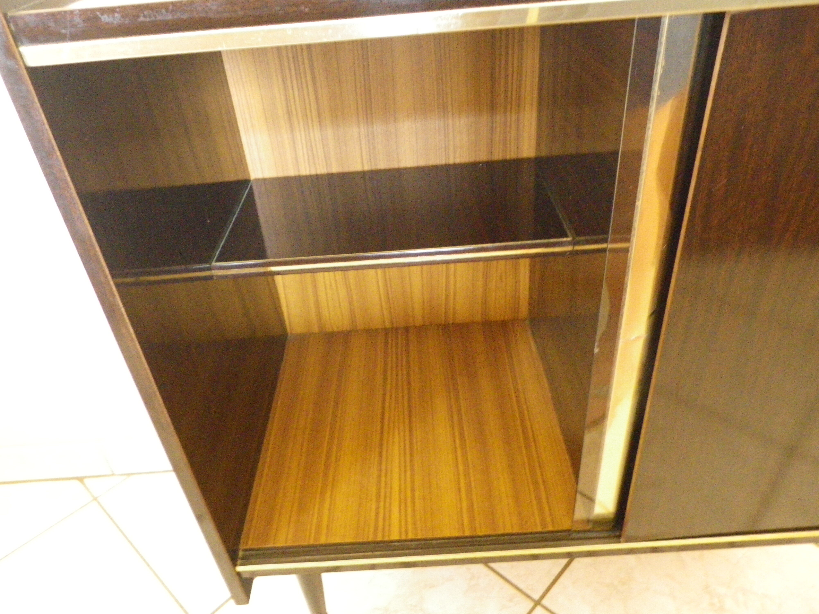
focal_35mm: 28
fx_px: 662
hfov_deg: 63.4
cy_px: 307
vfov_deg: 49.7
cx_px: 410
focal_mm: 4.9
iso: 800
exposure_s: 1/4
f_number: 2.6
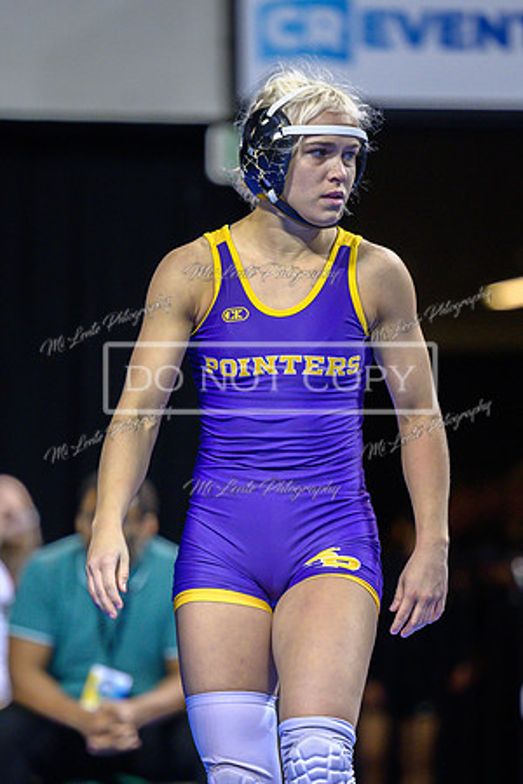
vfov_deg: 6.9
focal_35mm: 299
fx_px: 6513
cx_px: 251
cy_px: 433
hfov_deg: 4.6
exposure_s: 1/800
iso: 2500
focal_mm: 180
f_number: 2.8
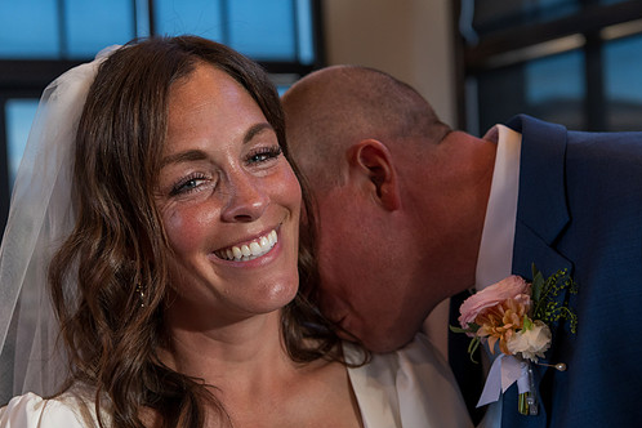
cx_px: 312
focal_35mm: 64
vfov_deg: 21.2
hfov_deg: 31.4
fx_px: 1141
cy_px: 228
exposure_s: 1/125
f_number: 5
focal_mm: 55
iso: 3200
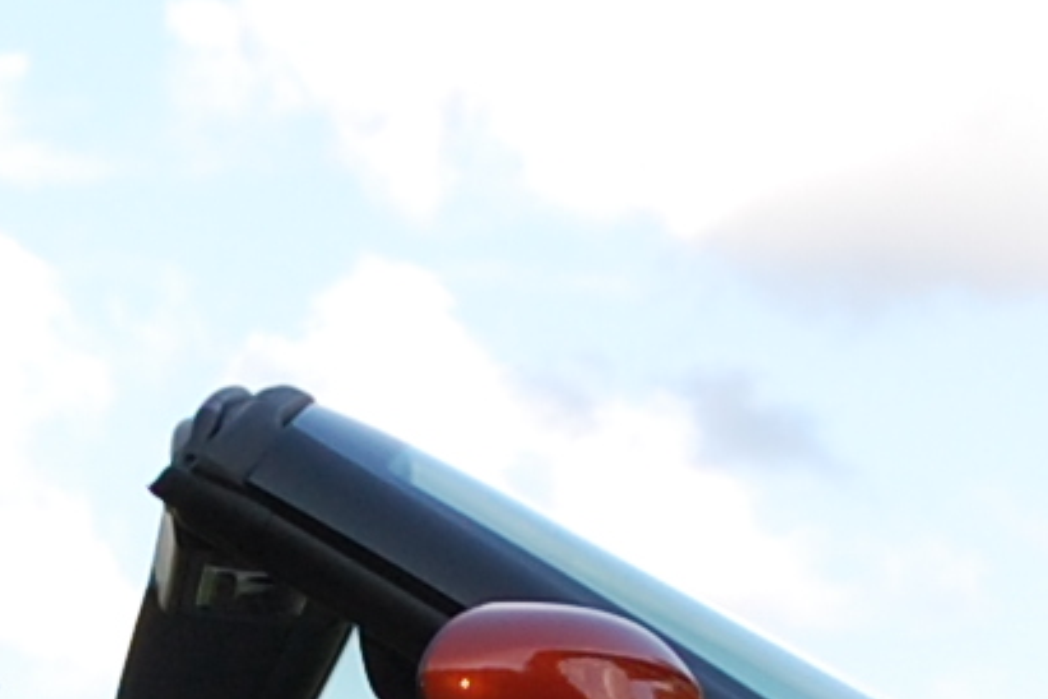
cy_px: 755
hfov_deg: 5.9
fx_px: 10217
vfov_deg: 3.9
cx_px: 400
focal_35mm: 351
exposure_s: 1/500
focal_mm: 32
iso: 220
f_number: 5.6
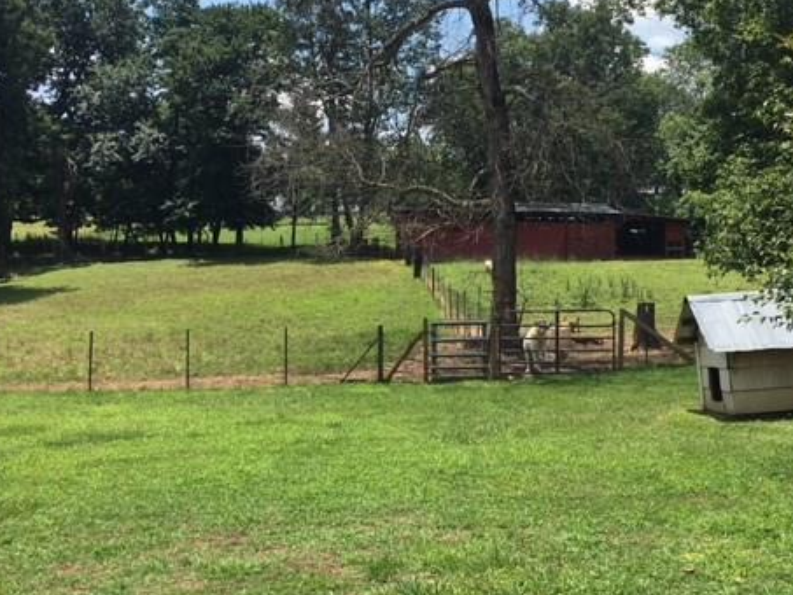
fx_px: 939
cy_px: 245
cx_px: 455
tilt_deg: -1.1
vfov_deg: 35.1
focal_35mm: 41
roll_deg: -1.3
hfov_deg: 45.6
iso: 25
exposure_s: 1/1350
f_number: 2.2
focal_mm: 4.15
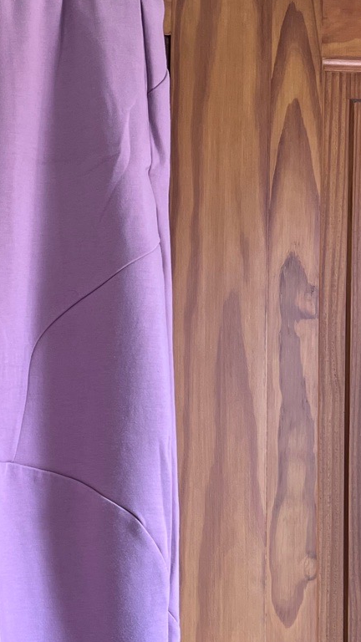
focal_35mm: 59
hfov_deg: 18.8
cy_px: 452
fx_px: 1004
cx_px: -117
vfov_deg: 34.9
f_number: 1.6
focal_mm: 5.1
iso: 125
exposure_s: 1/118
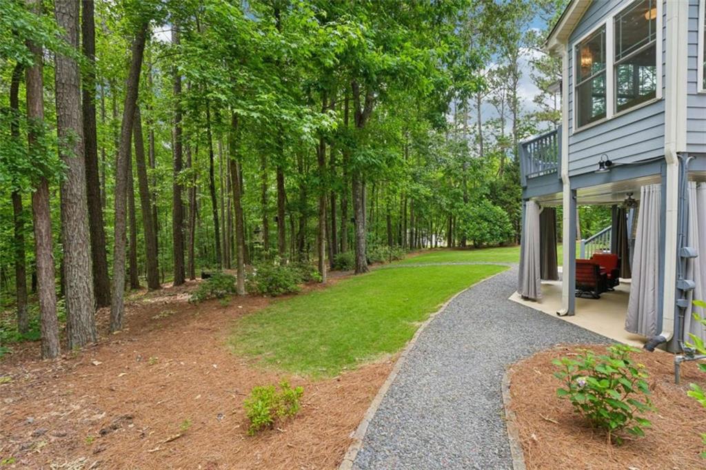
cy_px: 235
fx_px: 274
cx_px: 353
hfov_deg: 104.3
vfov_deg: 81.2
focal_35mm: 14
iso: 100
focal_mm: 14
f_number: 8
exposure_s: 1/40
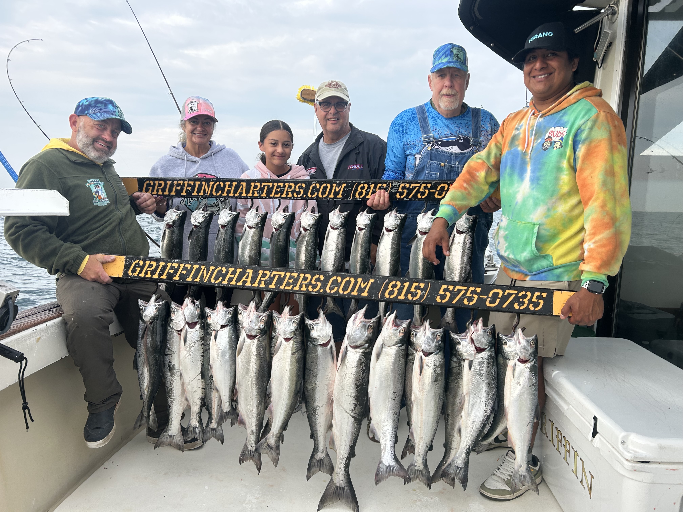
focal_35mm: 26
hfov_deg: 67.3
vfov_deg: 53.1
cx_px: 342
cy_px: 256
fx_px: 513
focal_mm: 5.7
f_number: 1.5
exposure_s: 1/880
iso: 50
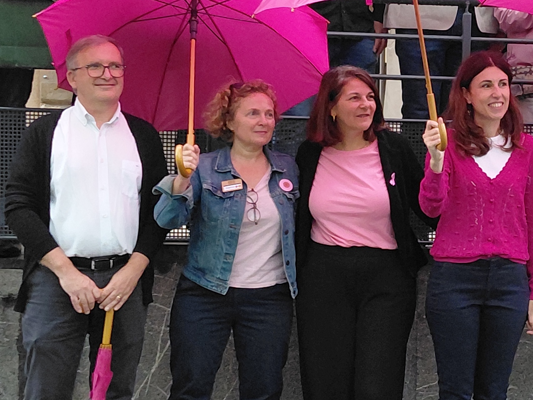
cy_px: 194
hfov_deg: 20.0
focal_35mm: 96
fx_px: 1478
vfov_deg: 15.4
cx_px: 498
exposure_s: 1/100
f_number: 1.8
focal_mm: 4.69
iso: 160
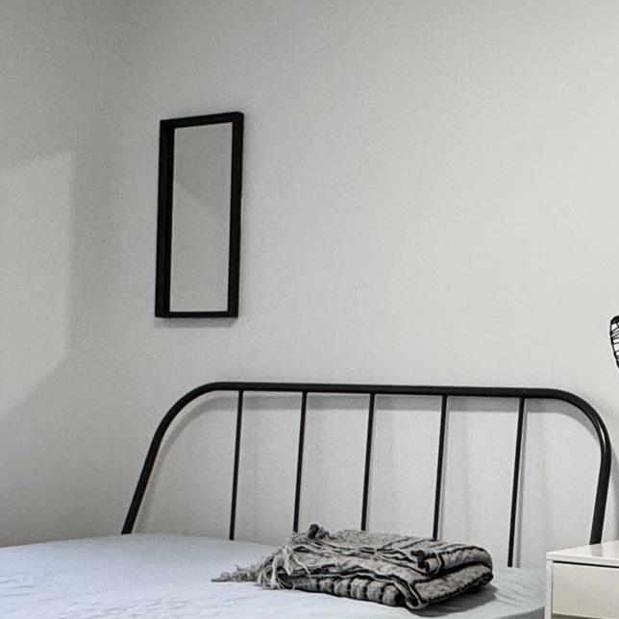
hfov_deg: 27.9
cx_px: 569
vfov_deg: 28.8
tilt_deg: +0.3
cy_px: 430
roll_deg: -1.7
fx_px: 1194
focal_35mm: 59
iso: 200
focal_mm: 2.22
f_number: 2.2
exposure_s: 1/120
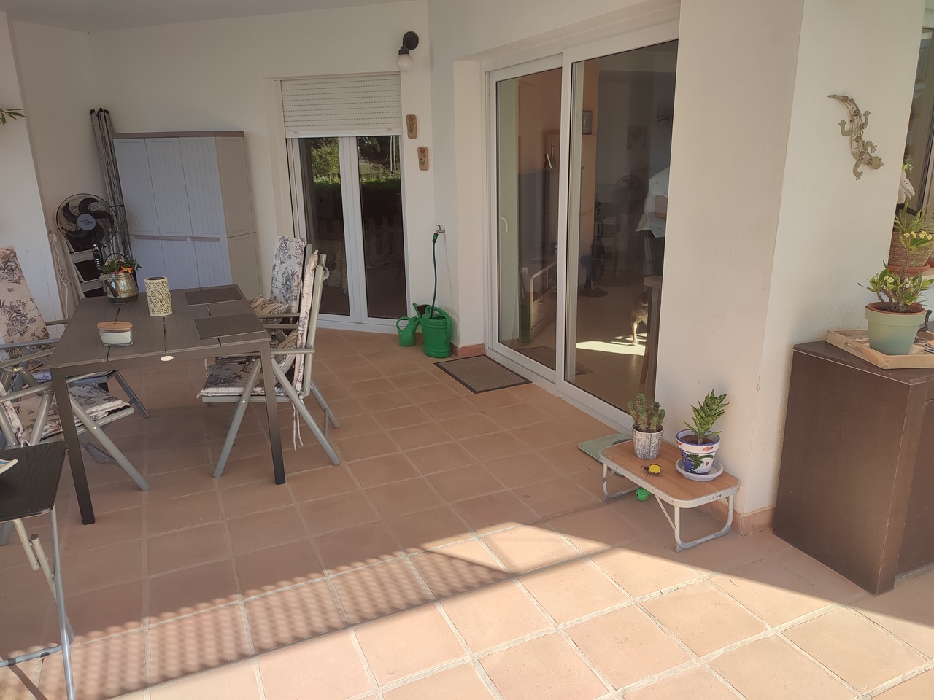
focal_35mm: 25
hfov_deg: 69.4
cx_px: 467
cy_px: 350
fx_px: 675
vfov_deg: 54.9
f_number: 1.9
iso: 50
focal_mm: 6.04
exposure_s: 1/345
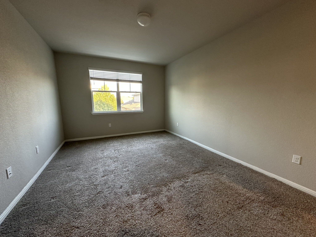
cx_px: 158
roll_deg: +0.7
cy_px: 118
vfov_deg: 85.7
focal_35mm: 14
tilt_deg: -8.3
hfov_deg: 102.1
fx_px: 128
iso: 250
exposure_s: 1/60
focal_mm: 2.22
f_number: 2.2
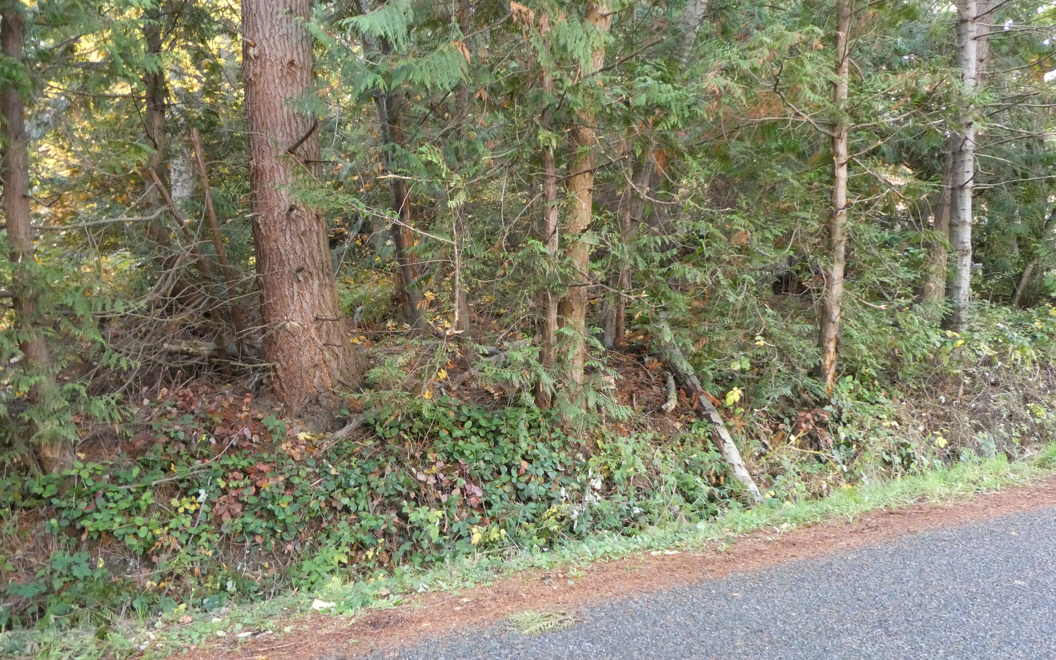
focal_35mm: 26
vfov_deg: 47.6
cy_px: 350
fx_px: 748
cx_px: 517
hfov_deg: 70.4
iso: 640
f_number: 3.3
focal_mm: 4.3
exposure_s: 1/60
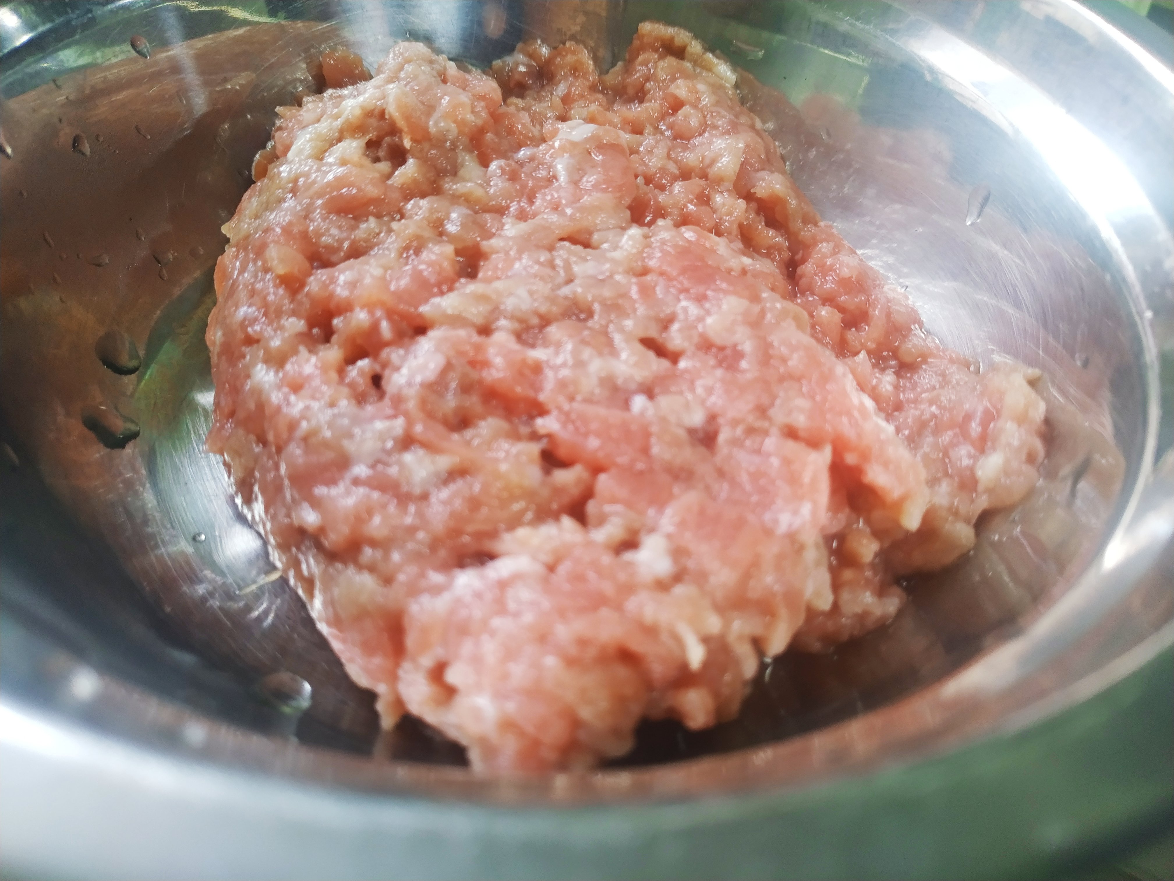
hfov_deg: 71.6
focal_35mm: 24
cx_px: 587
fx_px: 814
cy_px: 440
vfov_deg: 56.8
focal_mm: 3.94
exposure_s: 1/20
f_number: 1.9
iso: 160
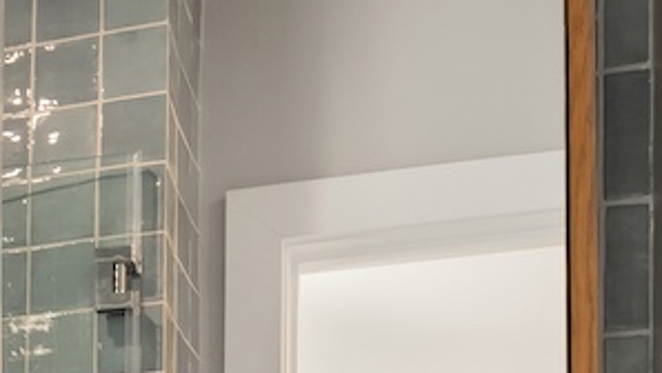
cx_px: 29
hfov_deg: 21.8
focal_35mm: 95
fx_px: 1668
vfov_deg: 10.6
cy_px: 941
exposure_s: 1/3
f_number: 11
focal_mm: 15
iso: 400
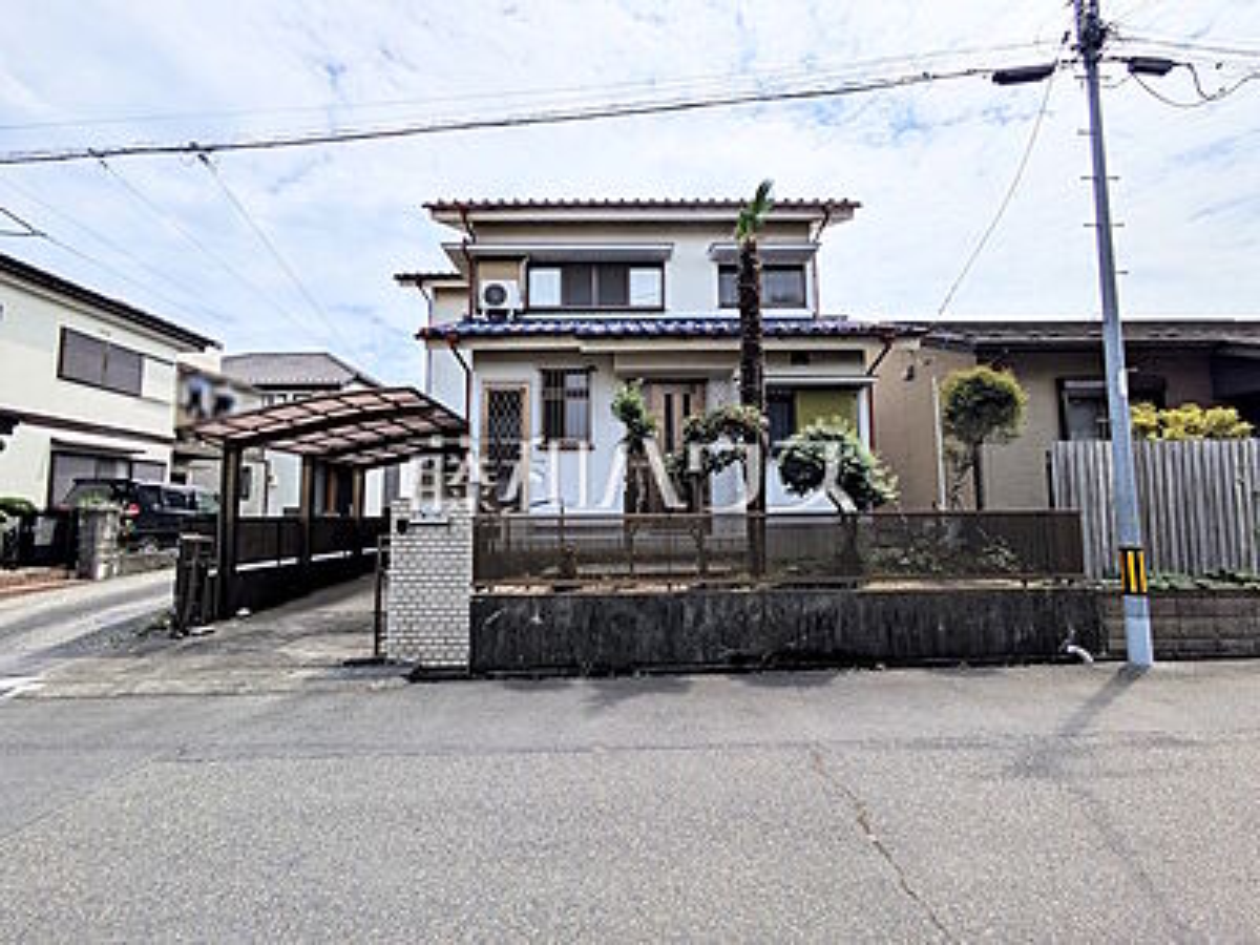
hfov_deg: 102.1
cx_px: 630
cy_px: 472
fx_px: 510
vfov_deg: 85.7
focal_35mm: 14
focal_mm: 1.83
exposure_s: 1/4016
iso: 50
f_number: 2.2
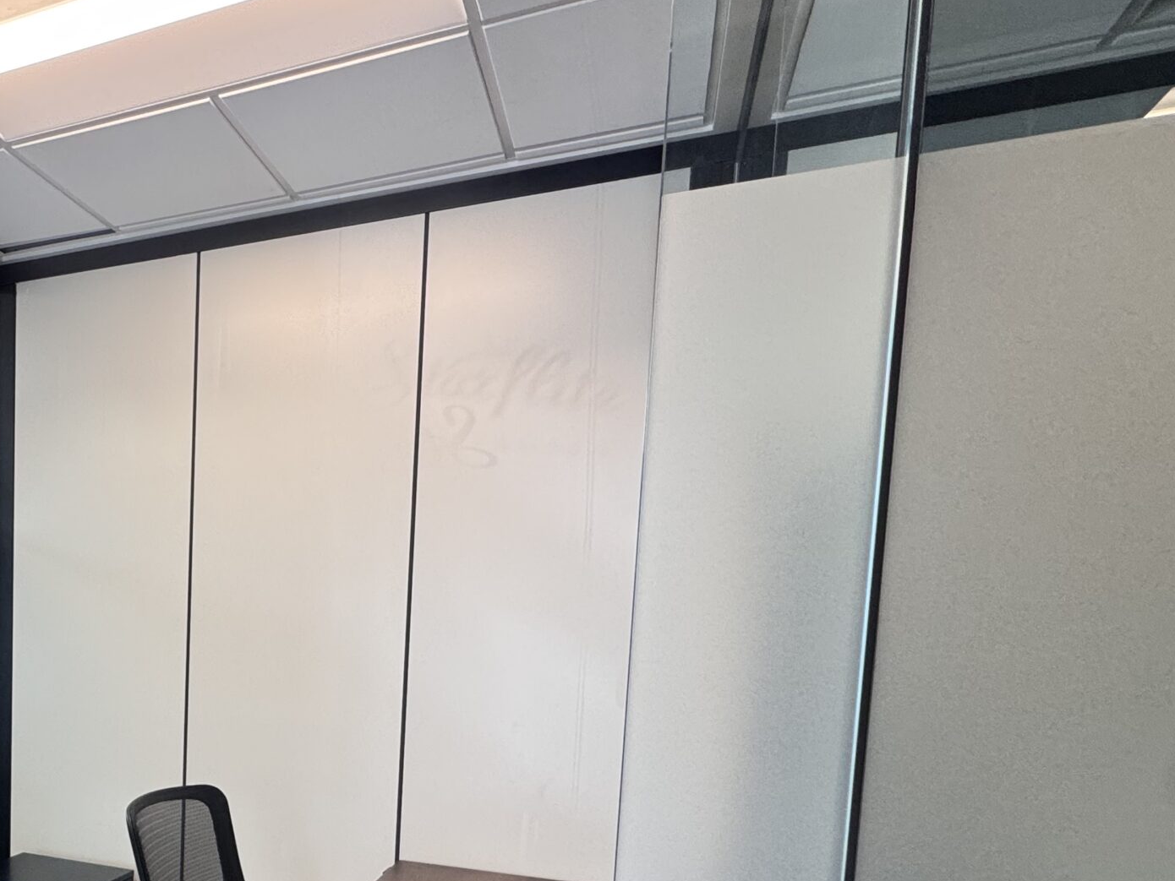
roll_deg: -0.9
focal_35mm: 29
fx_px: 985
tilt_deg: -5.8
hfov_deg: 54.4
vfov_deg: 45.5
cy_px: 718
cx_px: 135
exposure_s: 1/120
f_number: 2.2
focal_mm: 2.22
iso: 200
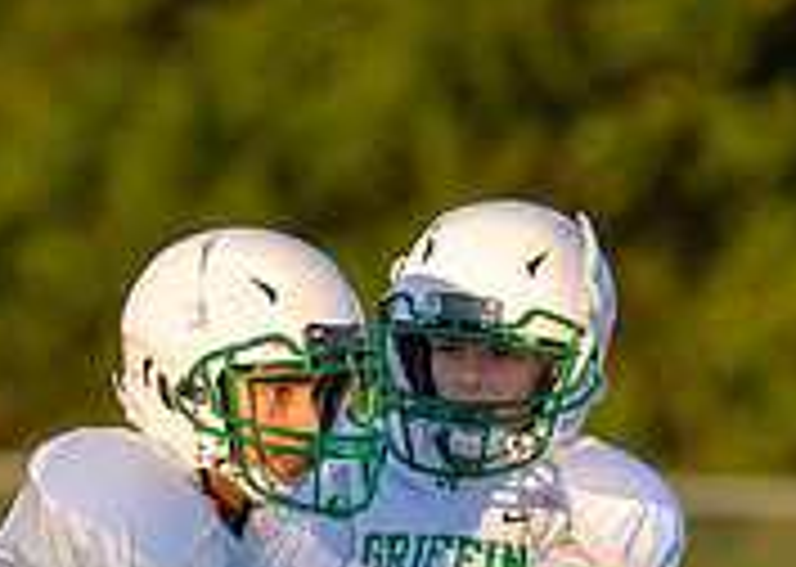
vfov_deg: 1.4
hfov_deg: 1.9
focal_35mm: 1048
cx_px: 480
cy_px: 744
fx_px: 23665
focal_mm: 200
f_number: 2.8
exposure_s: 1/2500
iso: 400
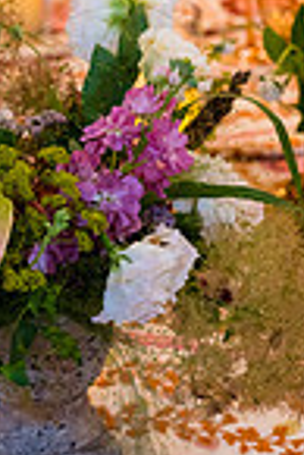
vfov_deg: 13.5
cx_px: 154
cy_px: 223
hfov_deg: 9.1
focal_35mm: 152
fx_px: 1921
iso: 1000
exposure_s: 1/125
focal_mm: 49
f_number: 3.5
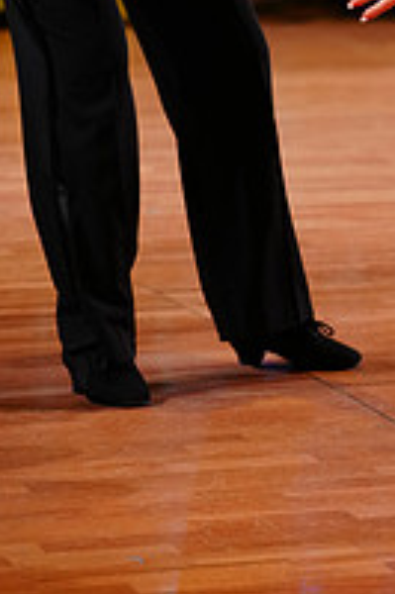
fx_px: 3544
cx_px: 500
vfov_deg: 9.4
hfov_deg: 6.3
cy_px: -137
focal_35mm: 215
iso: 1600
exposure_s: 1/400
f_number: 2.8
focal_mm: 74
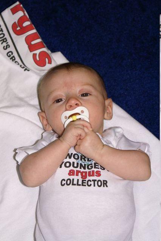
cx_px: 80
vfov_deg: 19.5
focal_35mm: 105
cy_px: 120
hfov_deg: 13.0
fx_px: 705
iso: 400
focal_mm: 70
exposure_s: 1/125
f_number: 5.6
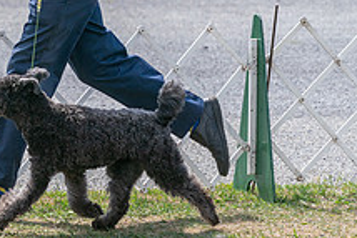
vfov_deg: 3.5
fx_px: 3880
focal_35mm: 391
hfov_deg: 5.3
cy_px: 12
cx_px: 60
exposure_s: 1/2000
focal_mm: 144
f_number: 5
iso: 640
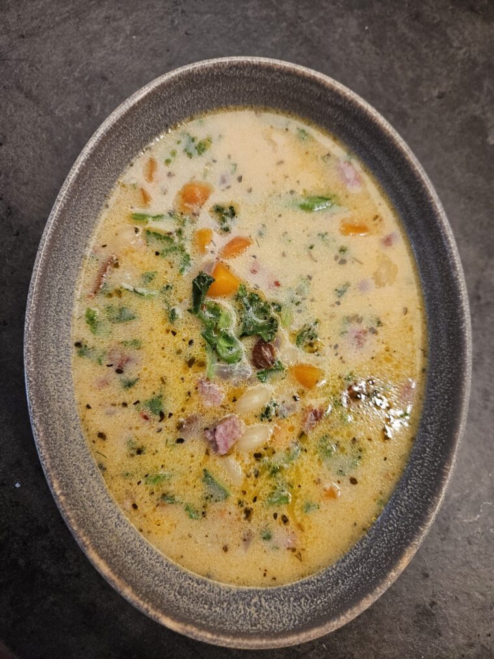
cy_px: 330
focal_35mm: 23
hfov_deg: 58.9
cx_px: 247
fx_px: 438
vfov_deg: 73.9
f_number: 1.8
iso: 200
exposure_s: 1/70
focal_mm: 5.4
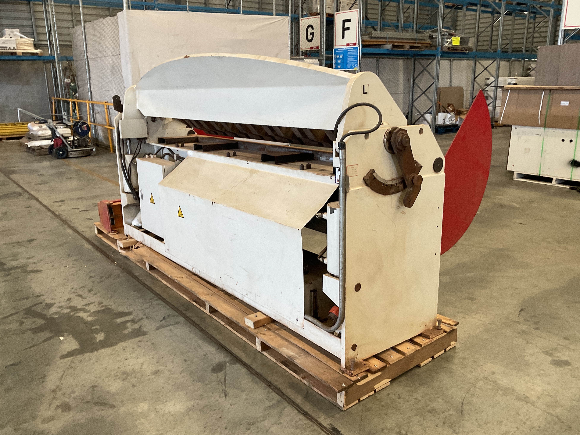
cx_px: 292
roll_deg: +0.3
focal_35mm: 30
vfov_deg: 46.8
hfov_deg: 60.0
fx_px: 503
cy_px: 216
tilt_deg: -10.8
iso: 64
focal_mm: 3
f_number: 1.8
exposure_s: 1/89
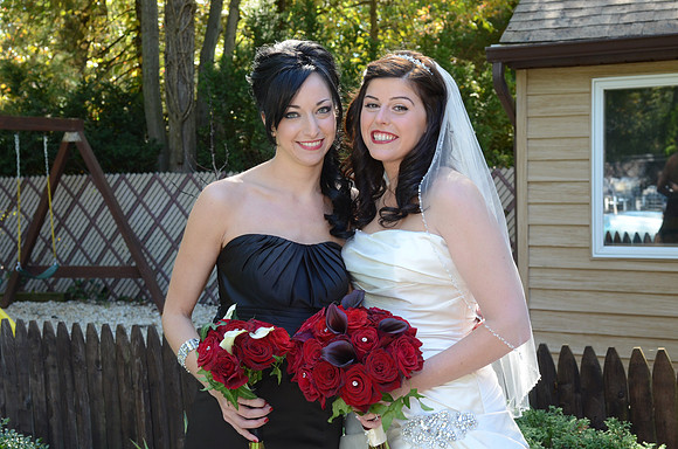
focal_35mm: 52
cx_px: 339
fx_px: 987
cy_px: 224
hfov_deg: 37.9
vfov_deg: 25.6
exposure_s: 1/100
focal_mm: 35
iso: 500
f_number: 6.3
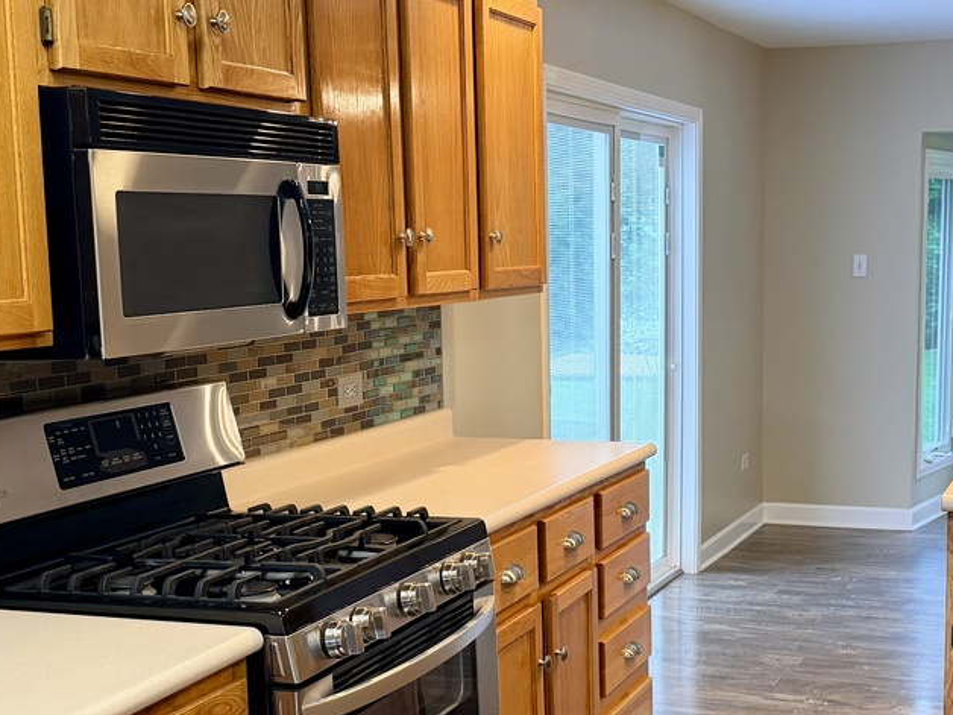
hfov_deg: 34.6
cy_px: 492
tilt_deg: -9.4
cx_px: 634
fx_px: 1514
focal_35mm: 55
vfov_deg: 26.4
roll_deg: +1.8
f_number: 1.78
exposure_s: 1/120
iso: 160
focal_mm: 6.76
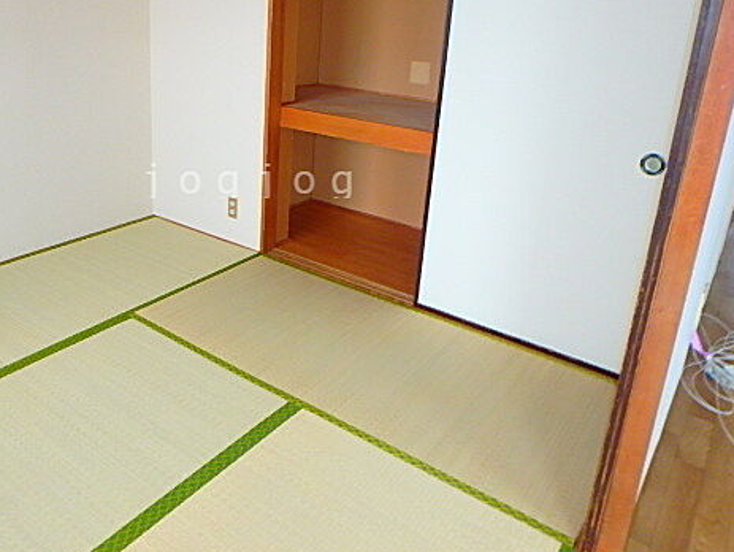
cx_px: 252
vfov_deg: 47.4
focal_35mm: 29
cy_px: 179
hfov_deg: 60.3
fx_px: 615
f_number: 3.5
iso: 250
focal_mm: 3.7
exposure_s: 1/30
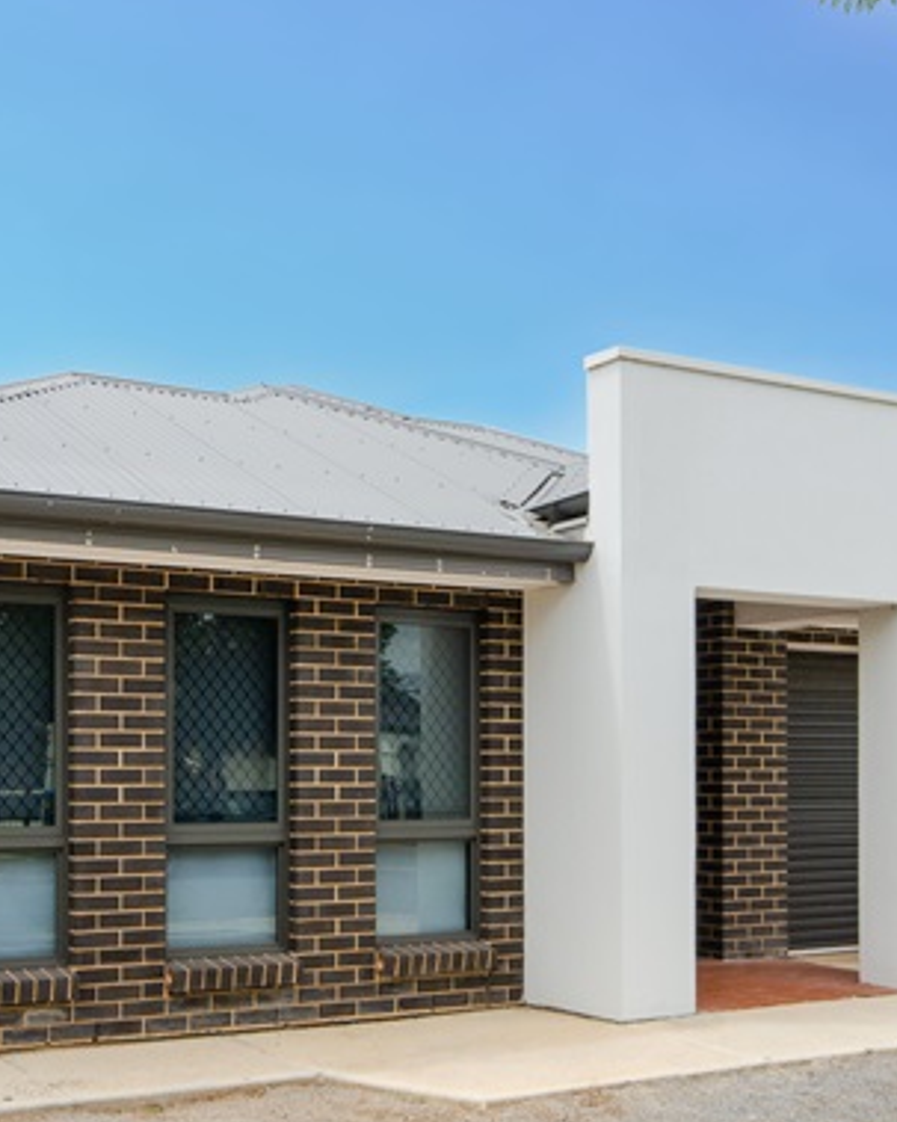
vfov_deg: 39.5
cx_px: 349
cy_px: 592
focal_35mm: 47
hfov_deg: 32.0
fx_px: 1560
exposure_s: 1/500
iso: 400
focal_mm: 20
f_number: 13
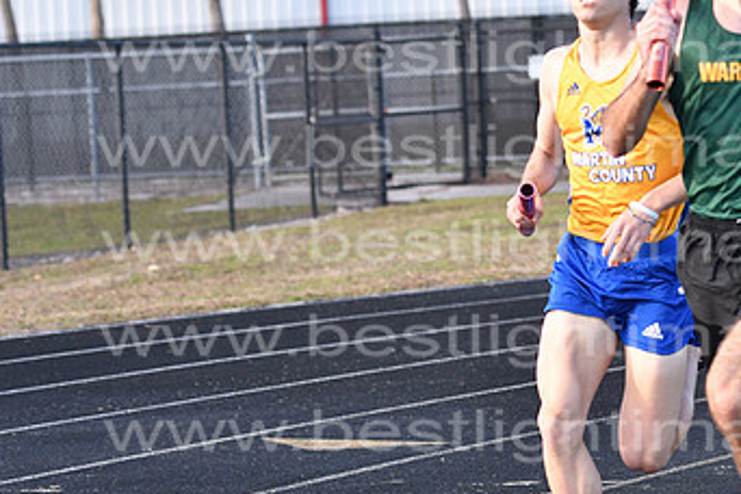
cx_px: 596
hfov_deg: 11.5
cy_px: 294
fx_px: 3664
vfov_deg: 7.7
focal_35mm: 178
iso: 1000
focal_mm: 70
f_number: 4
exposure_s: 1/2000
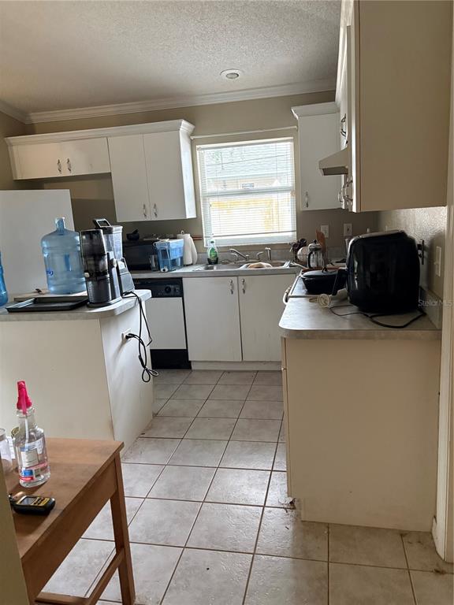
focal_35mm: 26
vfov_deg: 67.3
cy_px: 302
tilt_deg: -10.5
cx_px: 227
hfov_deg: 53.1
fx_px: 455
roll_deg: +4.5
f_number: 1.6
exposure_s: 1/60
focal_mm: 5.96
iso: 400
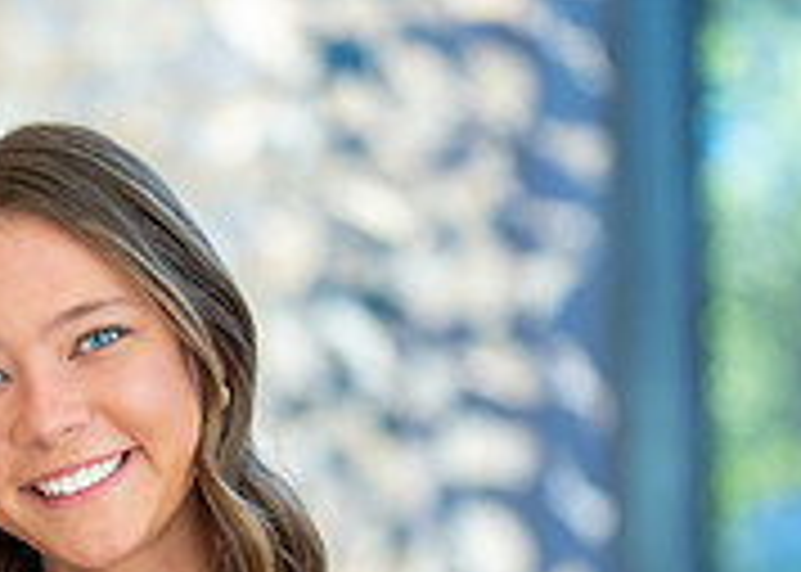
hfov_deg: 10.6
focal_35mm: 188
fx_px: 4275
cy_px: 601
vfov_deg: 7.6
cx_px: -47
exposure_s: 1/1250
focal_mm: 50
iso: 320
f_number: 1.2
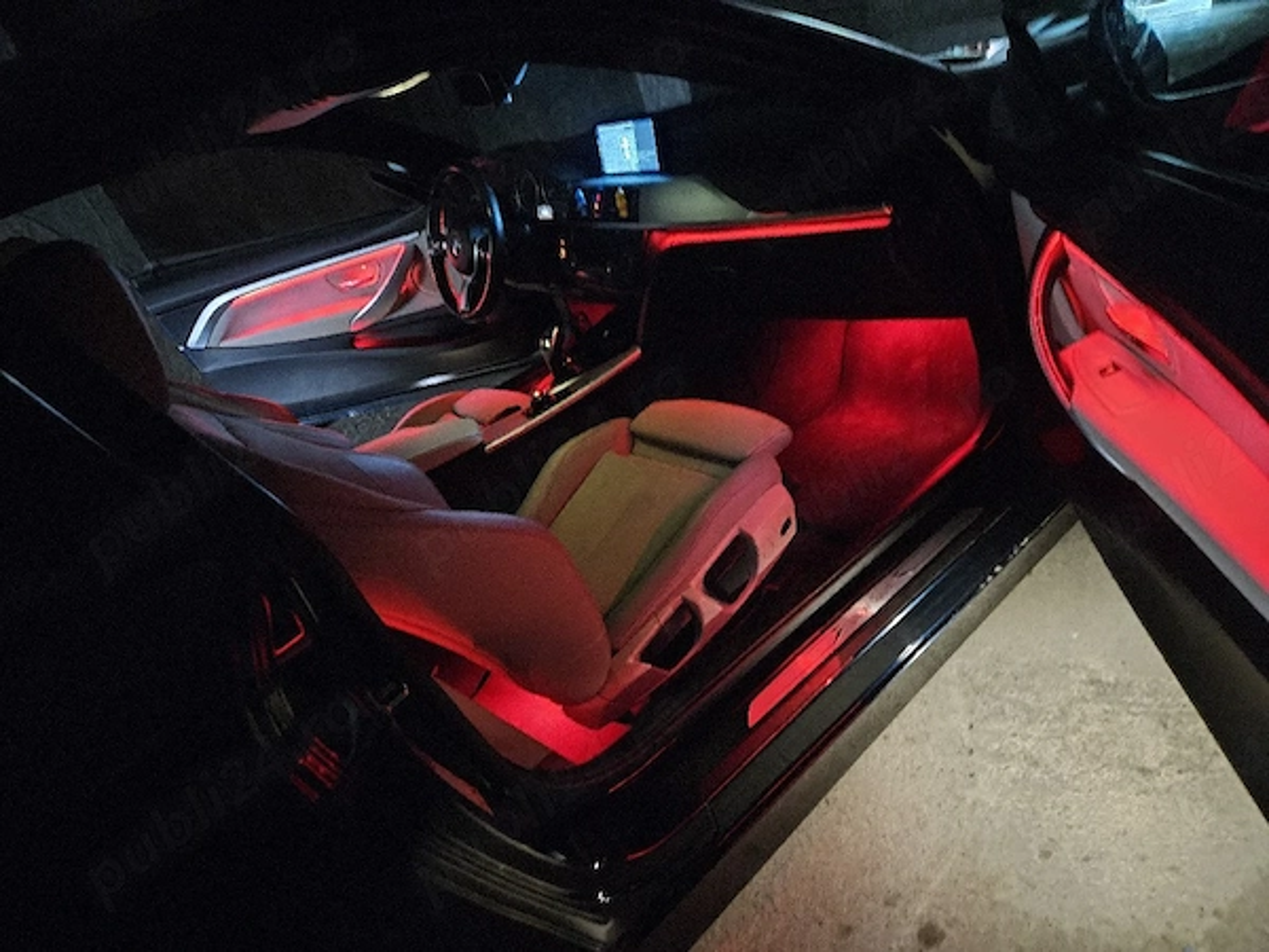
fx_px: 843
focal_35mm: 23
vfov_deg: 58.9
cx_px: 634
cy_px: 476
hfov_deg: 73.9
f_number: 1.8
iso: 4000
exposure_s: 1/16.7
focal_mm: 5.4
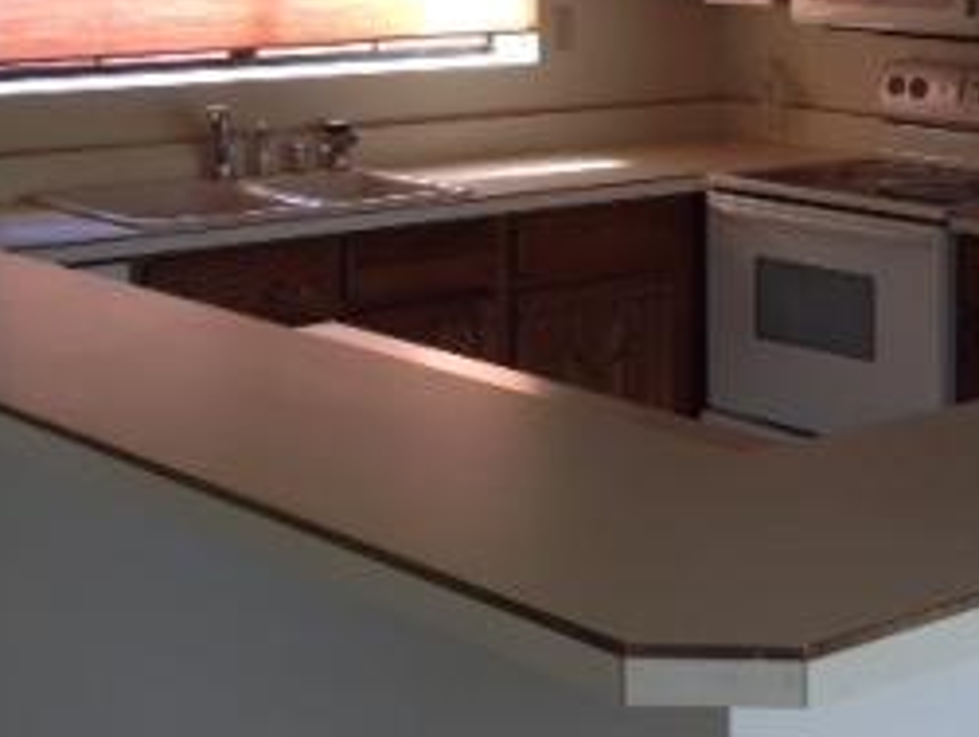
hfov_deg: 23.0
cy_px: 82
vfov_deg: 17.4
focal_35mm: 84
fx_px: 2379
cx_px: 737
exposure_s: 1/30
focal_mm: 4.12
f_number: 2.4
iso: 50
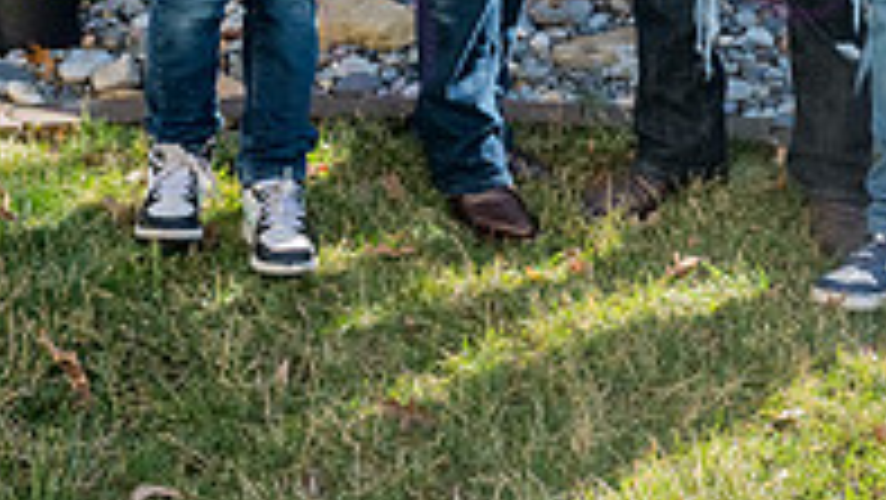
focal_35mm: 113
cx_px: 559
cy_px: -491
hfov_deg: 18.9
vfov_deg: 10.0
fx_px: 2656
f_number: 6.3
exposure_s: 1/640
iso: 400
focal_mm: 31.5
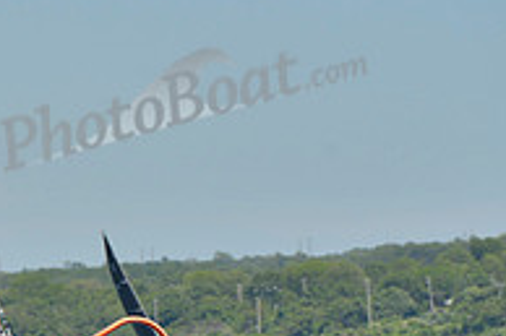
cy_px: 275
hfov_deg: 3.4
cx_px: -133
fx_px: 8398
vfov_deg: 2.3
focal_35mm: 598
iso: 280
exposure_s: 1/1250
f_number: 8
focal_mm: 200
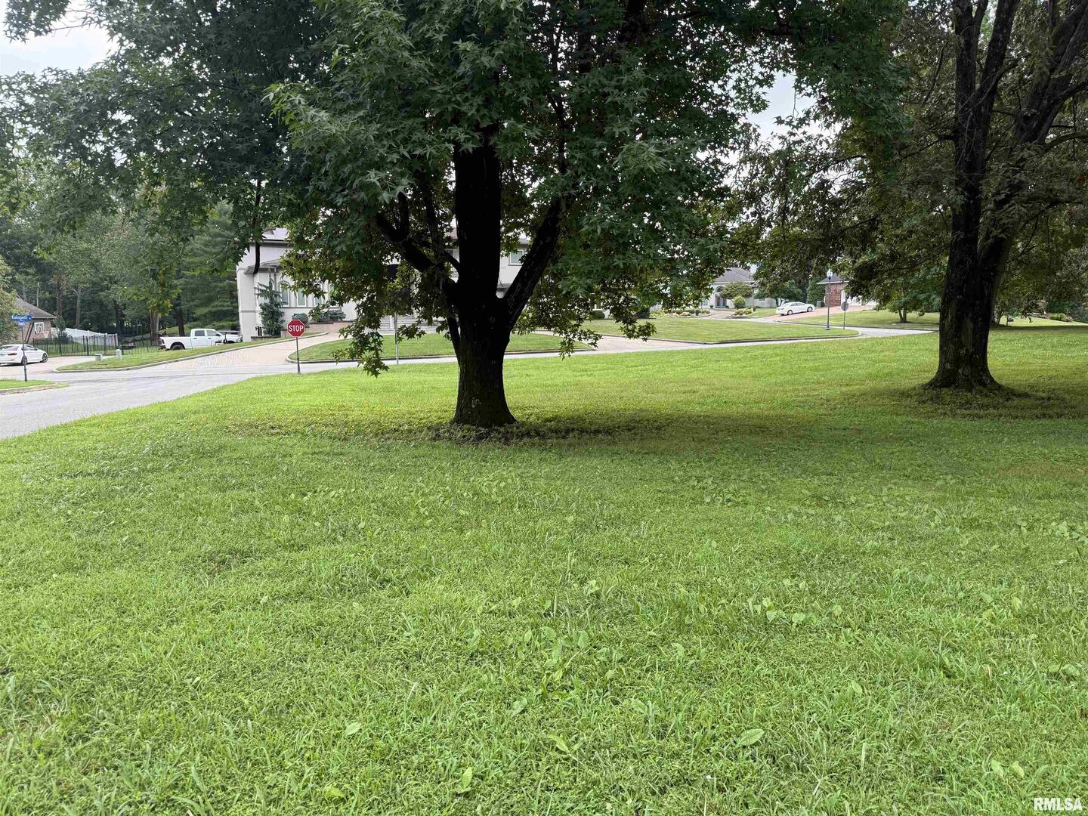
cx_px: 544
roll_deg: +0.9
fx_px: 754
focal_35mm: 24
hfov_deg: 71.6
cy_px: 408
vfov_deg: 56.8
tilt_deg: -4.5
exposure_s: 1/878
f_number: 1.78
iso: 100
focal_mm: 6.76
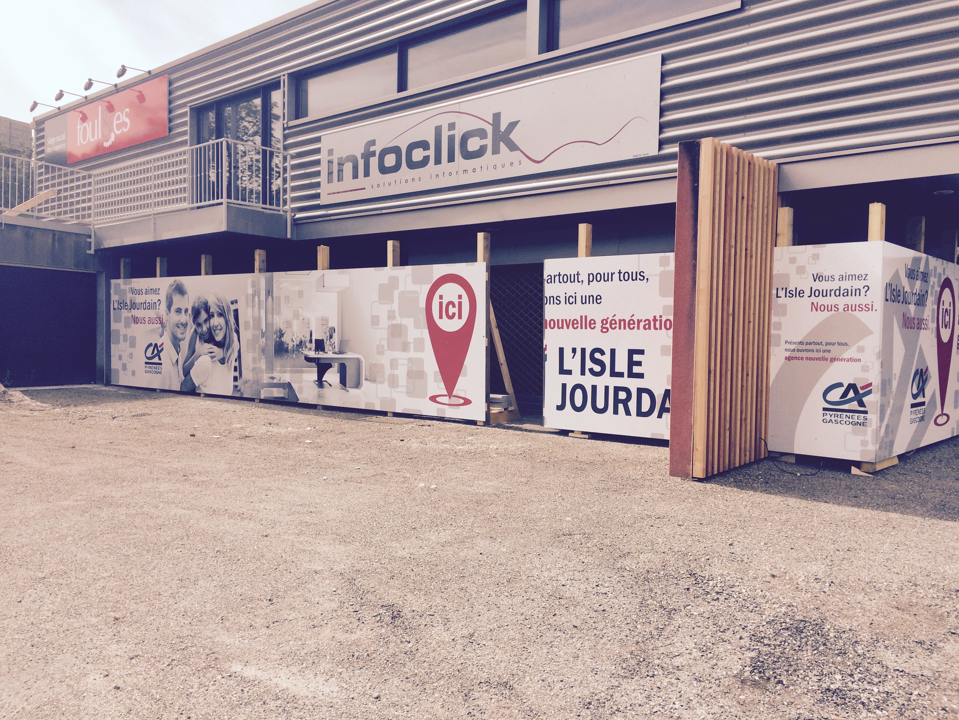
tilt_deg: -2.3
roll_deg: -0.5
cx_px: 480
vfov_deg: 48.2
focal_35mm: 29
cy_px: 360
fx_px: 803
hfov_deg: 61.7
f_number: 2.2
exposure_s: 1/1866
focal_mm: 4.15
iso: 32
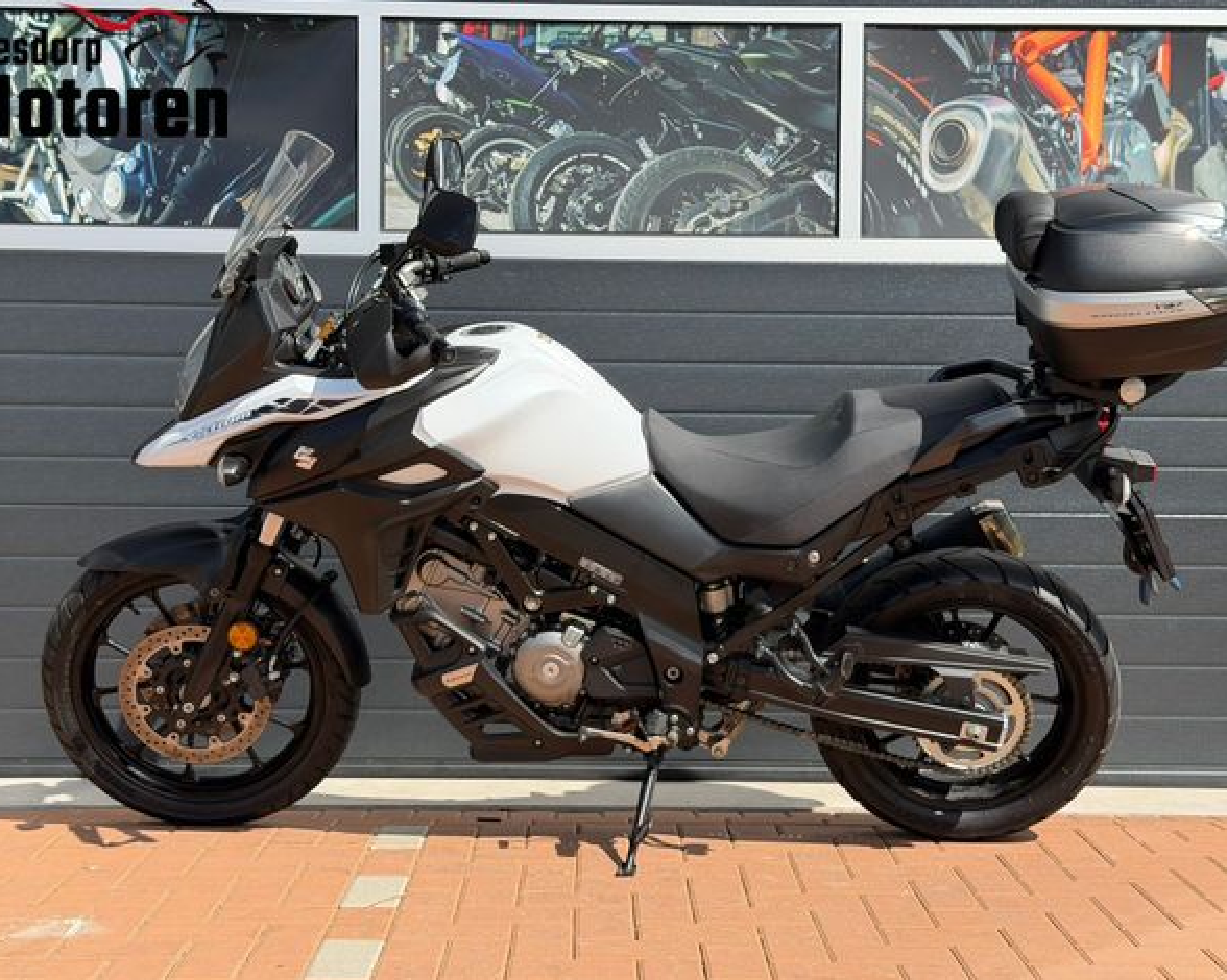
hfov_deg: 36.7
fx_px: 1851
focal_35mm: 51
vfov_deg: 29.7
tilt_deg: -1.2
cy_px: 498
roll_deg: -0.6
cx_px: 628
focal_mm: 6.76
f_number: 1.78
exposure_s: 1/4098
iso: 100
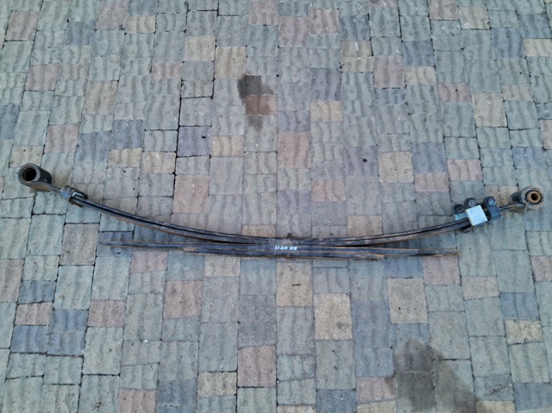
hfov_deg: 67.3
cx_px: 276
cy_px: 206
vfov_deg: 53.0
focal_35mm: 26
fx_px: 414
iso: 25
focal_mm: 3.98
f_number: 1.8
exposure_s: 1/50
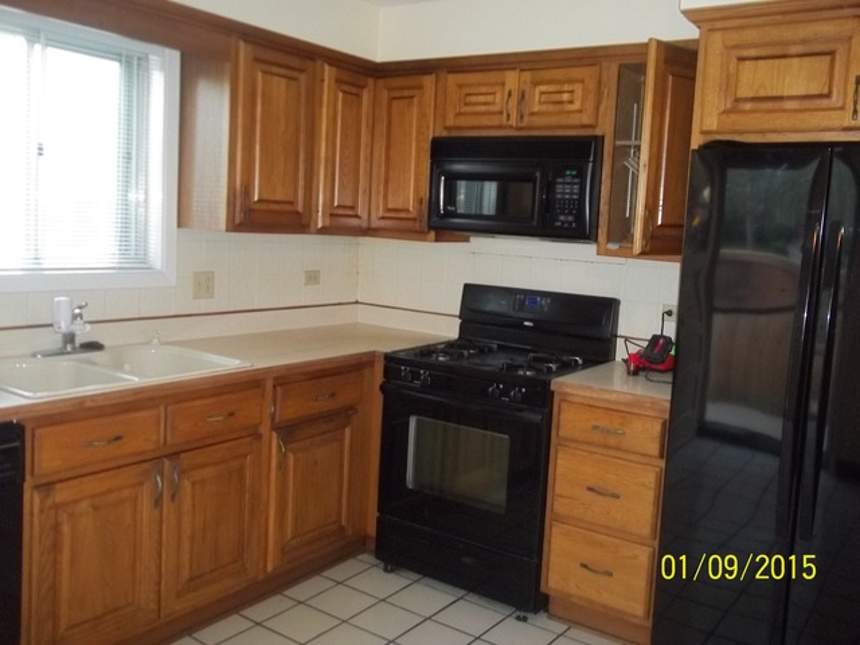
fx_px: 795
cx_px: 430
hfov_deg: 56.8
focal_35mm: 32
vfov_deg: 44.2
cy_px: 322
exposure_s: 1/30
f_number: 2.9
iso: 250
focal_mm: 5.7
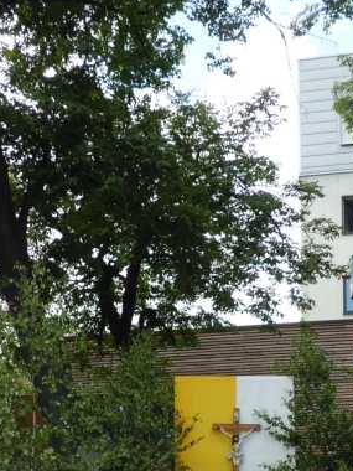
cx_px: 151
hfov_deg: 21.0
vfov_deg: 26.1
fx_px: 952
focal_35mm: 70
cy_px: 492
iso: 100
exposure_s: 1/60
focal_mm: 4.7
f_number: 7.9
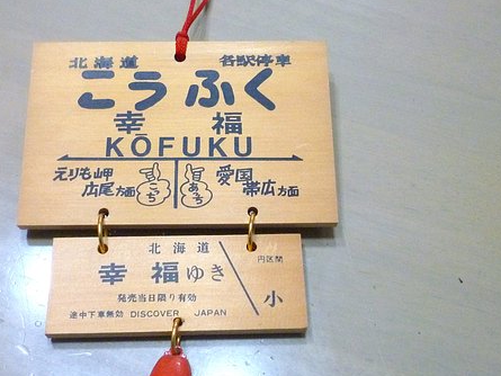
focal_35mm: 46
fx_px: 666
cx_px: 225
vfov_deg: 31.5
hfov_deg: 41.2
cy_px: 191
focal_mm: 4.5
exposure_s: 1/30
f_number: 2.8
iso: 400
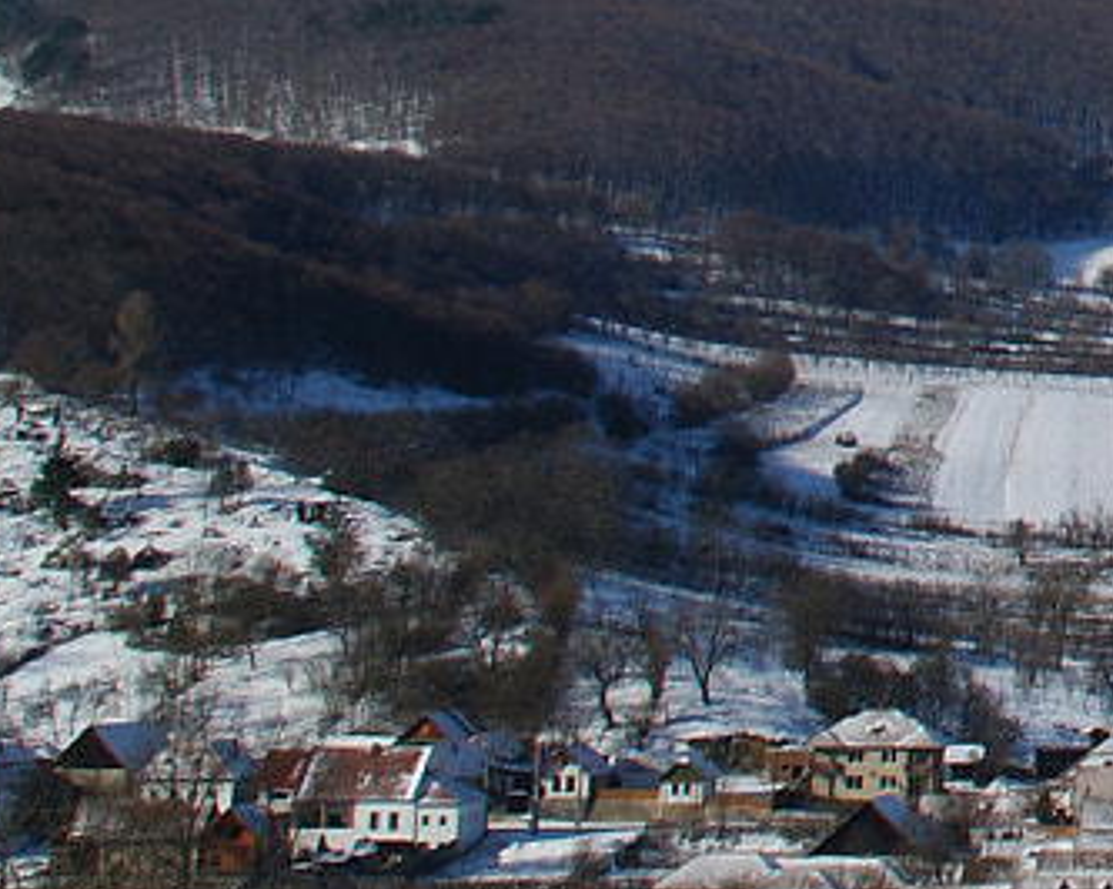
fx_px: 4905
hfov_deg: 11.5
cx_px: 2306
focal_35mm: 149
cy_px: -249
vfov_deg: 10.2
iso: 100
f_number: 10
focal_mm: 22
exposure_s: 1/250
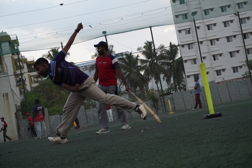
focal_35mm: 75
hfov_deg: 27.0
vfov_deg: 18.2
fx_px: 525
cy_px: 84
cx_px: 126
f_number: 5.6
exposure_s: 1/1000
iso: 2500
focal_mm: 50
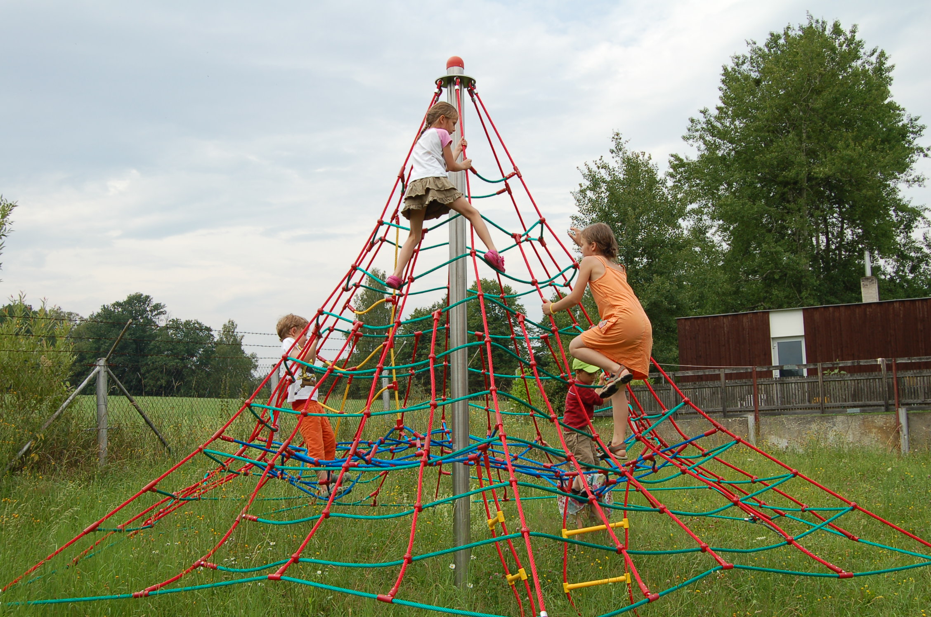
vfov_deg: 34.1
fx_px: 1007
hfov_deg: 49.6
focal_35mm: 39
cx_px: 466
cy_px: 308
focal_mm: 26
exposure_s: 1/320
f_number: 9
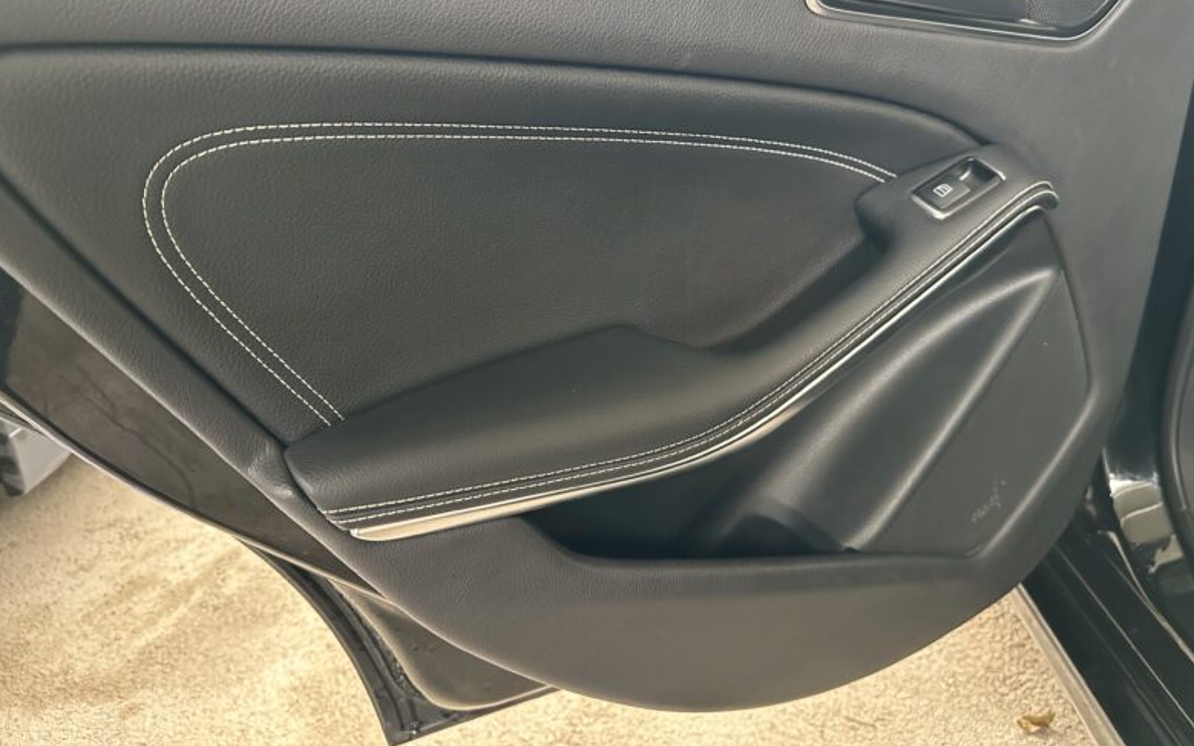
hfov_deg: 70.4
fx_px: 846
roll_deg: +4.9
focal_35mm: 26
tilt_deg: -24.3
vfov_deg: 47.3
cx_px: 604
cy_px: 299
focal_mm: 6.86
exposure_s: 1/45
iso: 1000
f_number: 1.78
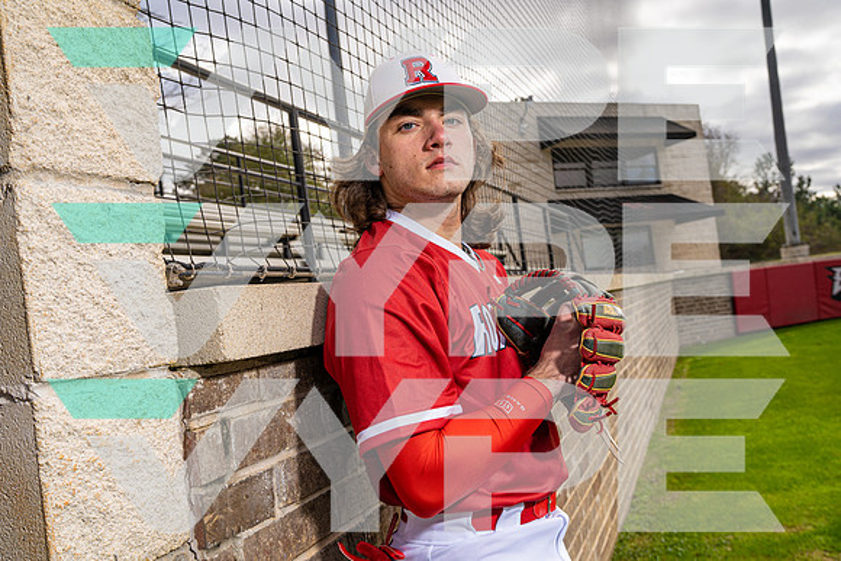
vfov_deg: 42.3
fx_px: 724
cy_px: 280
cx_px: 420
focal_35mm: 31
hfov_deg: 60.3
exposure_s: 1/250
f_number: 6.3
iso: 100
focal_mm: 31
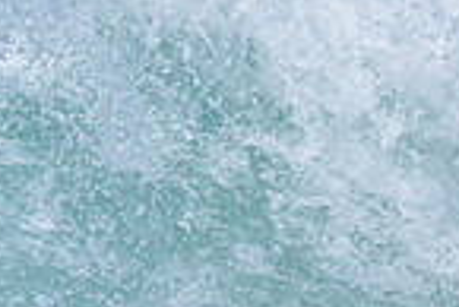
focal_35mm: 2944
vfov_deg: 0.5
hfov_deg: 0.7
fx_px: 37573
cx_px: -327
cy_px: 246
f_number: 11
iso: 640
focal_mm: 540
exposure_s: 1/2000
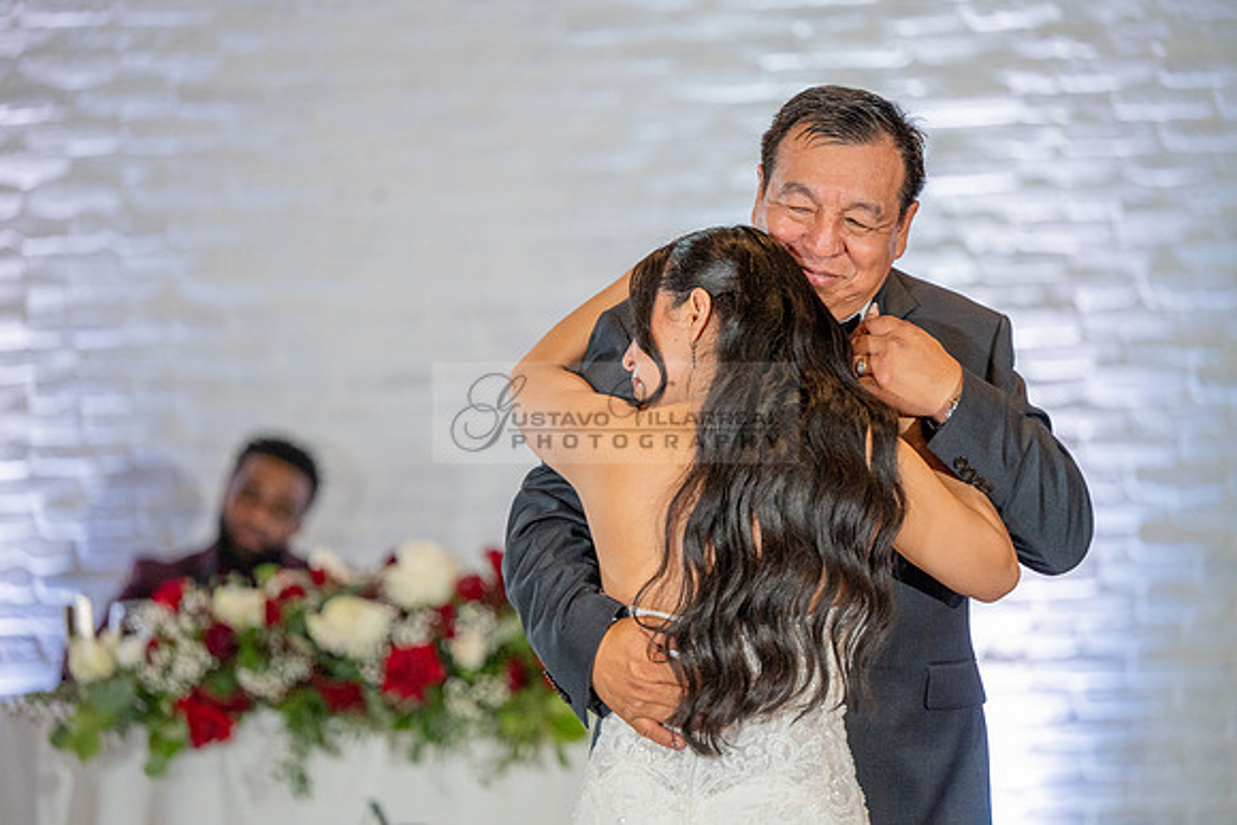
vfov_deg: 8.6
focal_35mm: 160
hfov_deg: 12.8
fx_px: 5499
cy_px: 412
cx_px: 618
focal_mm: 160
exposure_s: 1/320
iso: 1600
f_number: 2.8
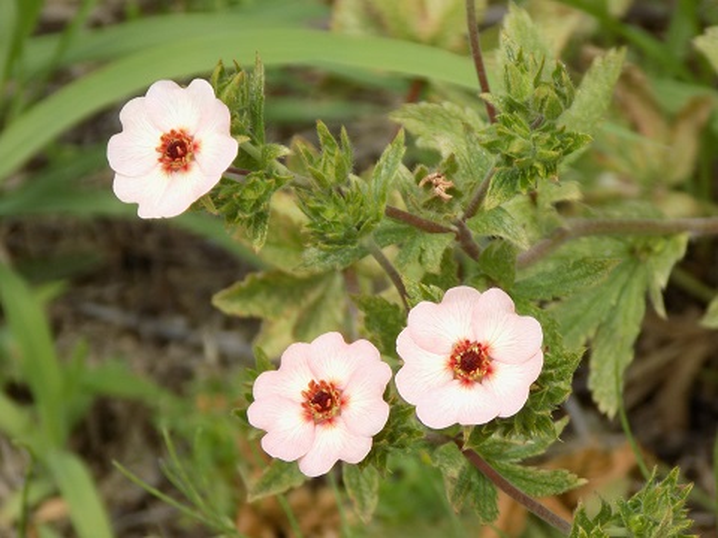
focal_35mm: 280
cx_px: 359
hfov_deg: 7.1
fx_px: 5808
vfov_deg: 5.3
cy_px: 269
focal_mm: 49.7
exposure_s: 1/250
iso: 80
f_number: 5.8
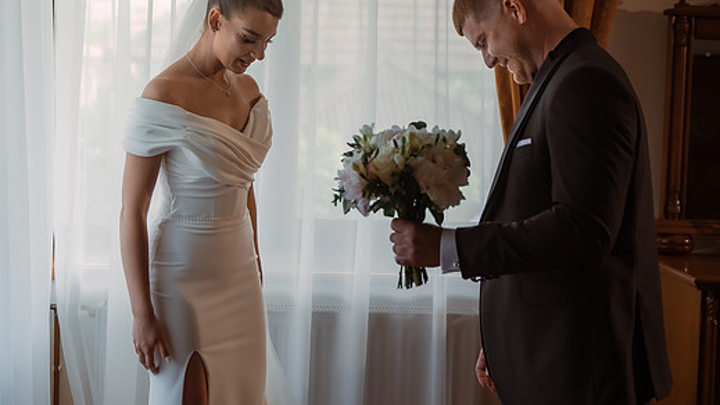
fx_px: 1126
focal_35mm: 59
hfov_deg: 35.3
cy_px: 114
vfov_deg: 20.3
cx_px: 273
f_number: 2.8
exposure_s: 1/320
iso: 800
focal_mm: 42
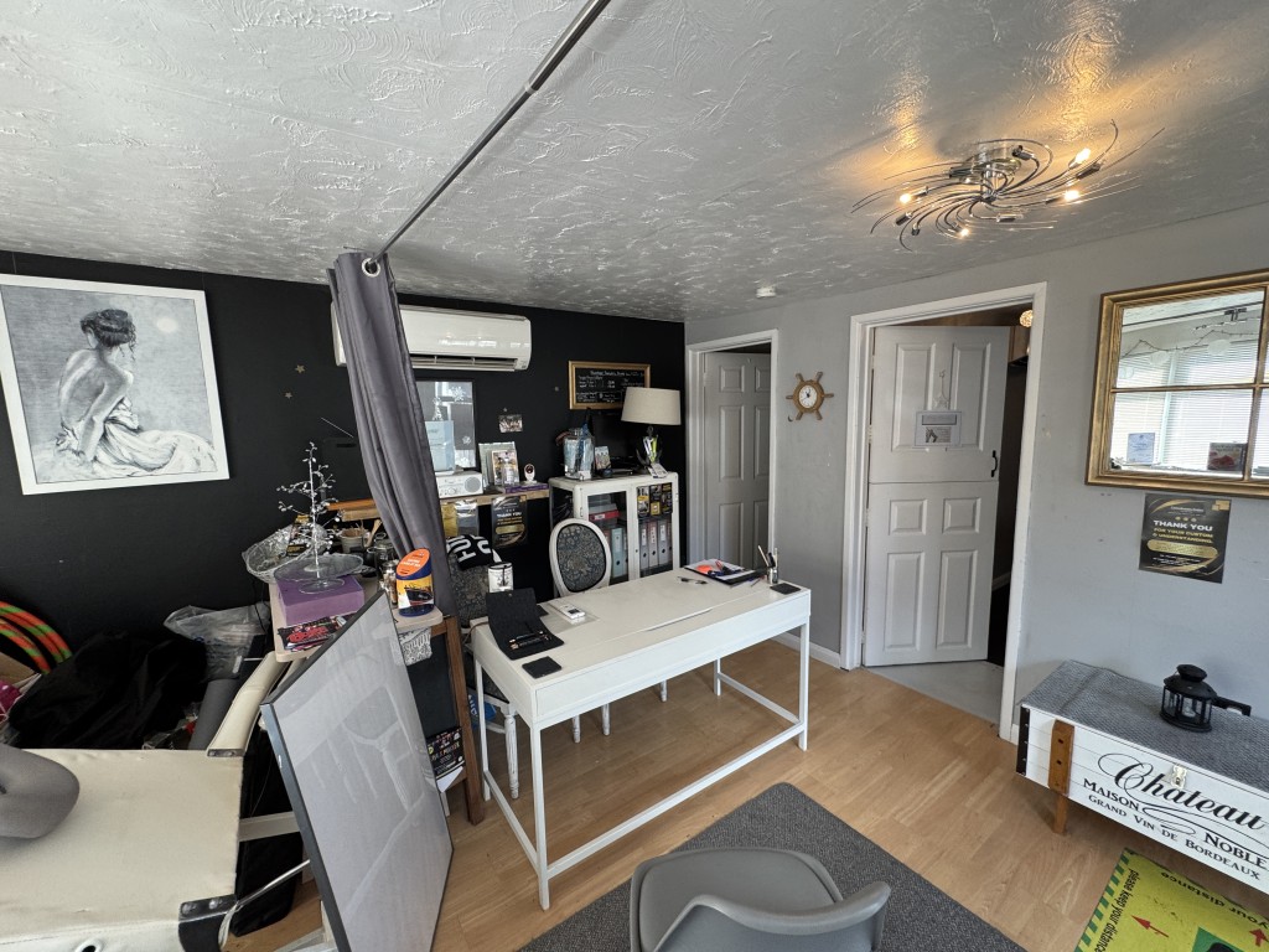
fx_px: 513
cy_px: 476
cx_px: 634
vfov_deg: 85.7
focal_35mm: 14
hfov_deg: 102.1
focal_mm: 2.22
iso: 125
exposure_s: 1/100
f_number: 2.2
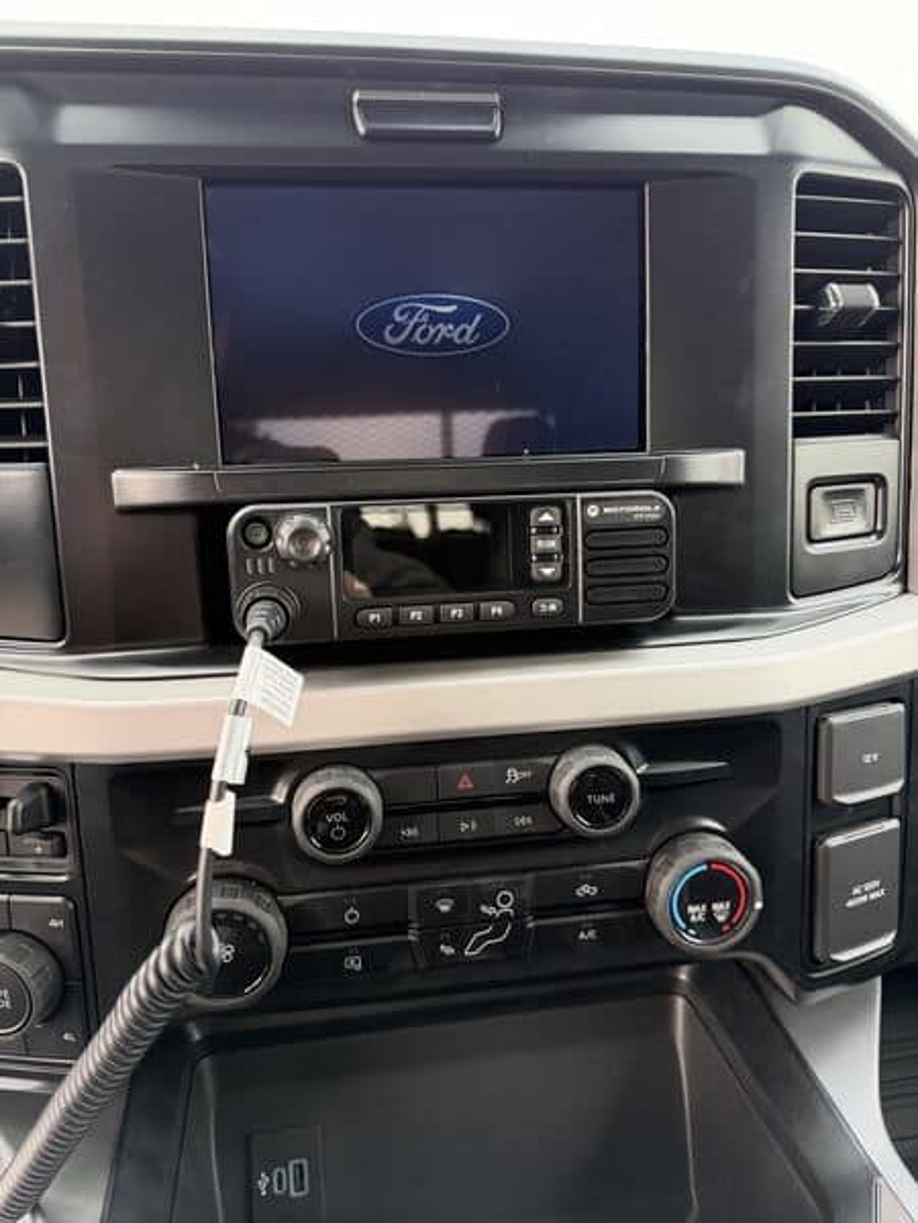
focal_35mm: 24
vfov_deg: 71.6
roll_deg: -0.2
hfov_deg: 56.8
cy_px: 612
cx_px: 459
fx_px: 849
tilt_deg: -15.6
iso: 200
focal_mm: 6.76
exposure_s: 1/121
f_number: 1.78
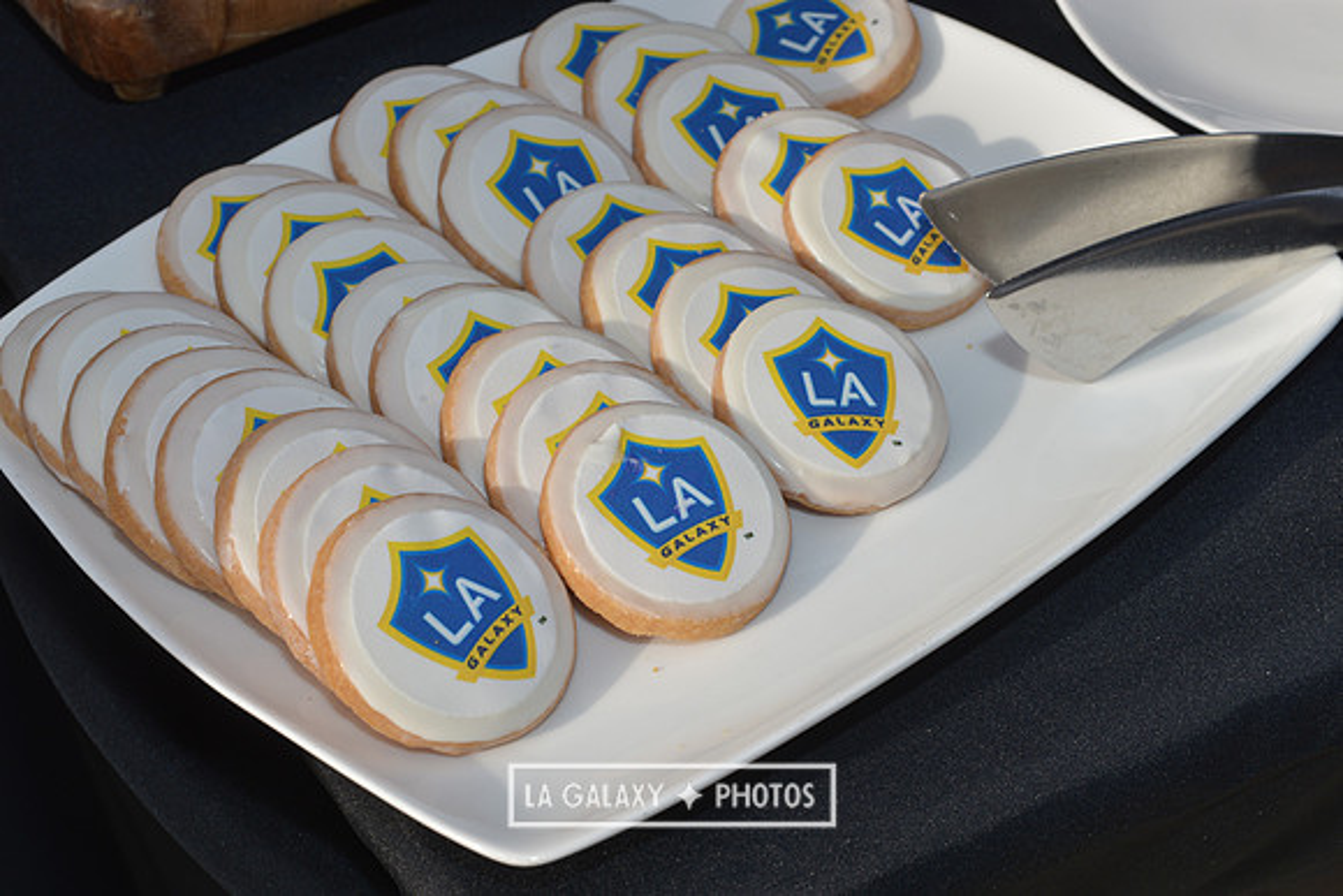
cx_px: 672
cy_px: 448
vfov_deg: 19.5
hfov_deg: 28.8
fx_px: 2612
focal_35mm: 70
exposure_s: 1/200
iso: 200
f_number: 13
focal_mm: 70
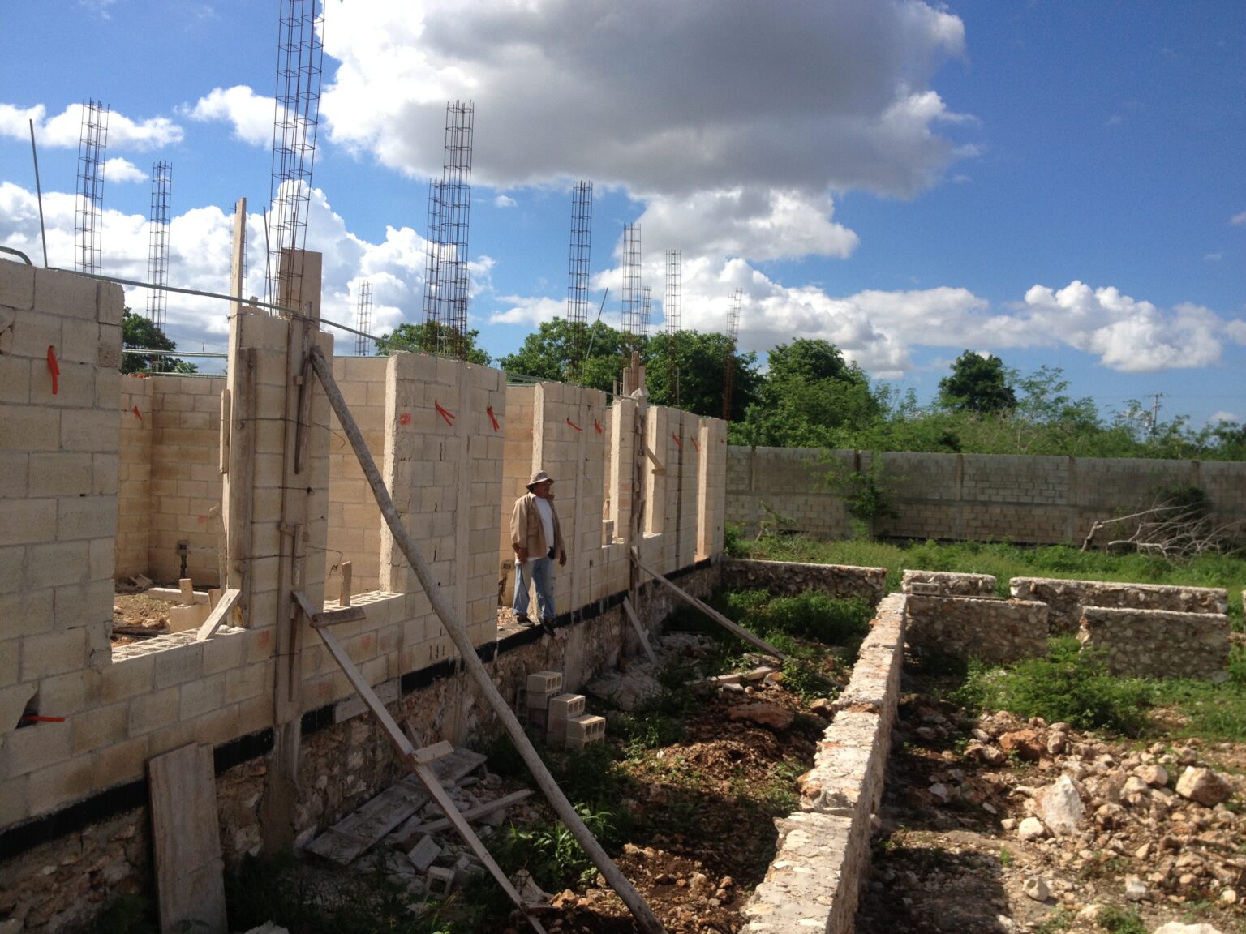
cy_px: 467
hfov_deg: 52.6
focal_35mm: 35
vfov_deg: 40.7
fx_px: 1260
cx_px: 623
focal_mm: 4.28
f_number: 2.4
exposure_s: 1/1972
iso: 50
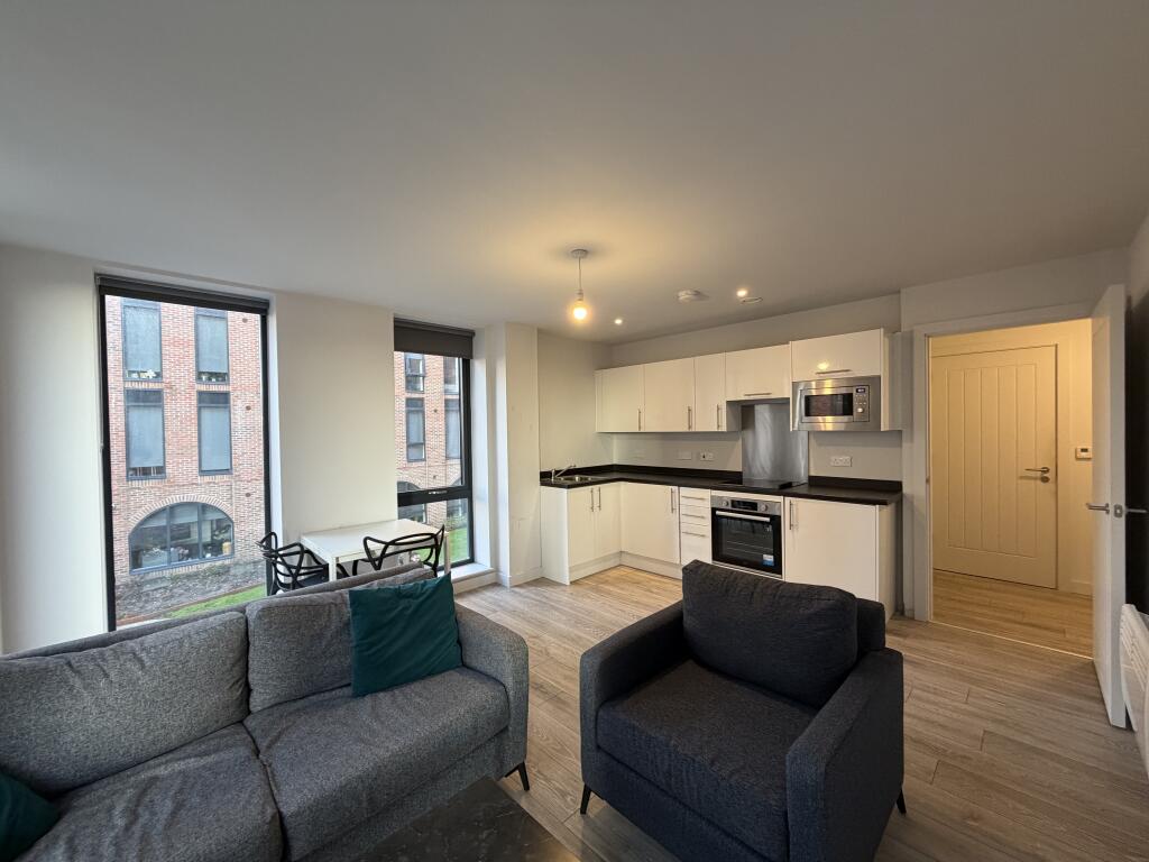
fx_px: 465
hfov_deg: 102.1
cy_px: 431
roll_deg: +1.4
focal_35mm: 14
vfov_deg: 85.7
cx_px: 574
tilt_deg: +0.3
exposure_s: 1/121
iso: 250
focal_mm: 2.22
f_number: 2.2
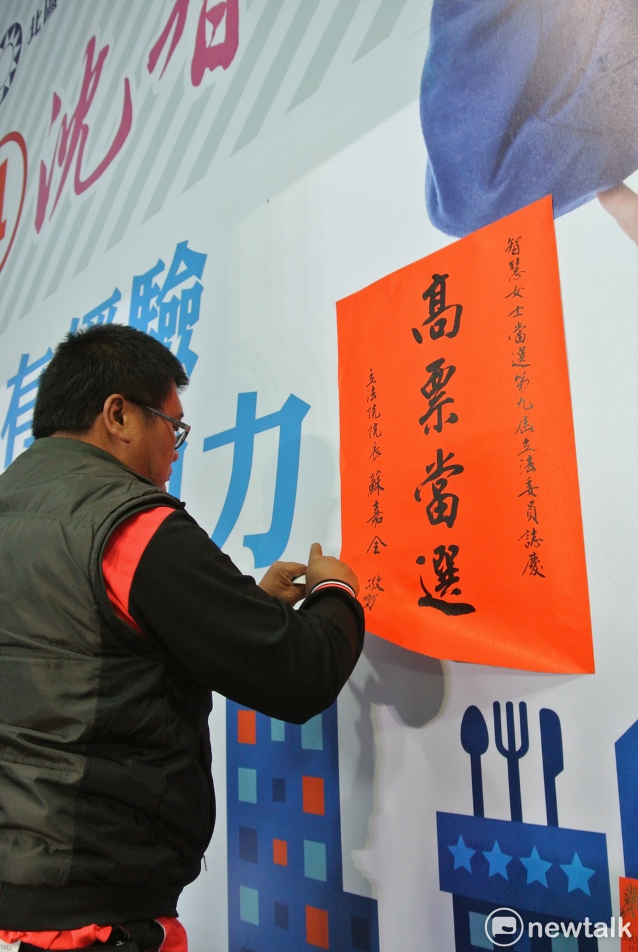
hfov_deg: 41.2
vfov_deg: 58.6
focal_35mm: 32
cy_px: 476
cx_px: 319
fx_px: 848
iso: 720
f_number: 3.8
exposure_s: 1/30
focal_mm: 12.2
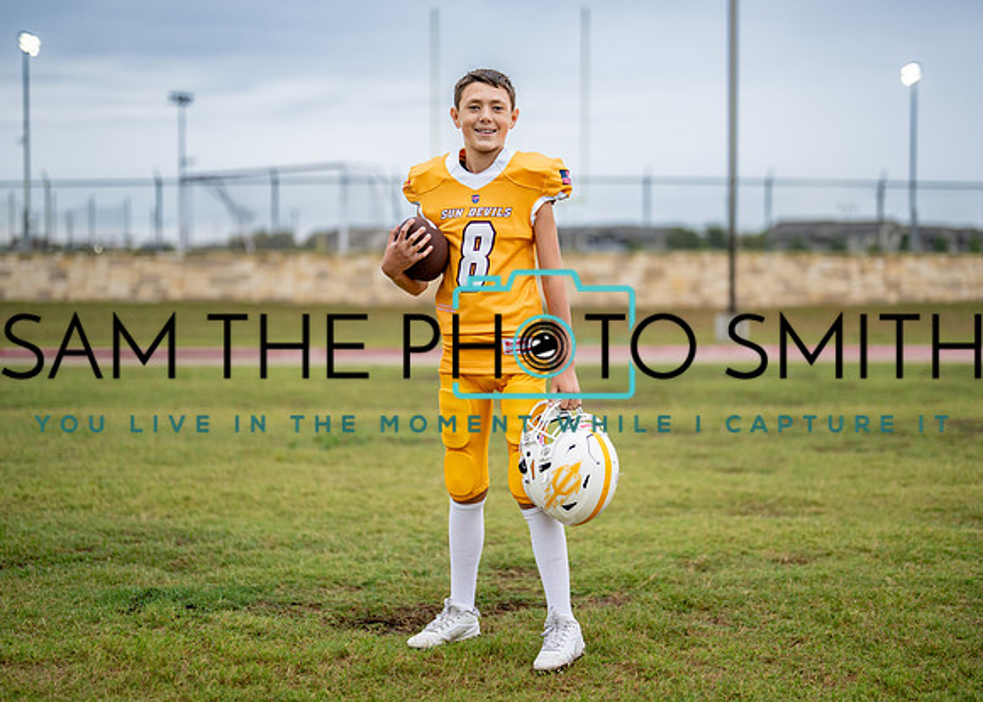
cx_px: 518
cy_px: 341
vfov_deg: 24.8
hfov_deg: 34.2
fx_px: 1595
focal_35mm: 57
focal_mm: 50
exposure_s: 1/2000
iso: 320
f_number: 1.2
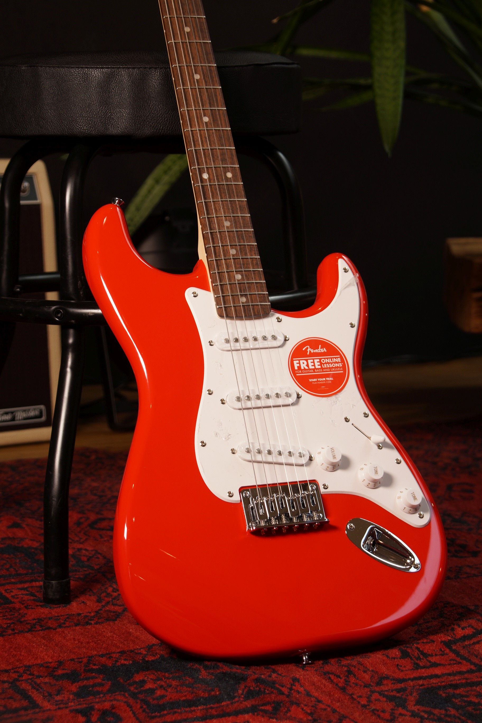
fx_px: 1807
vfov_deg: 22.6
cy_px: 362
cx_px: 241
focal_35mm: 90
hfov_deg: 15.2
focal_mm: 60
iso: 100
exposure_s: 1/15
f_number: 5.6
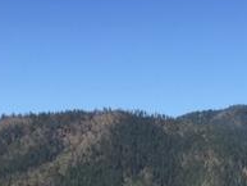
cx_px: 152
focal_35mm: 96
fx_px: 685
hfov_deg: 20.4
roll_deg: -0.5
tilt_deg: -6.9
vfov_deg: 14.5
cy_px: 268
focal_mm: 4.15
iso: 32
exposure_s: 1/1799
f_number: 2.2
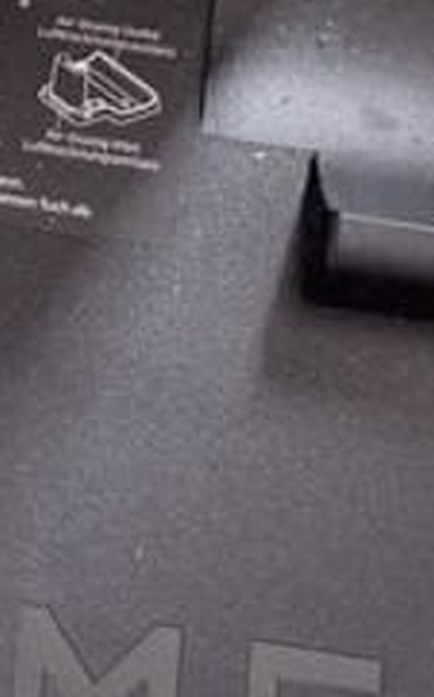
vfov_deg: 15.3
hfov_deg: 9.5
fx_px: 2562
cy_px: 33
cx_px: -182
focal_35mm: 135
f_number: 1.8
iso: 400
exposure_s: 1/25
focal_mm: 5.54
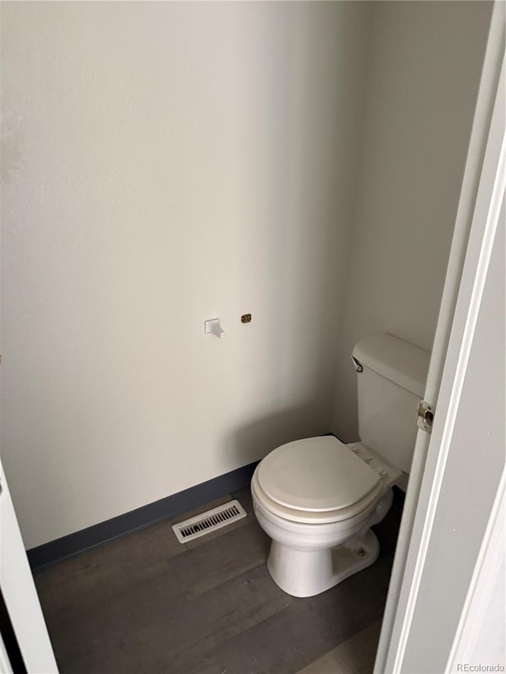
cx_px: 253
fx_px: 468
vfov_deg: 71.6
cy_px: 337
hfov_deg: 56.8
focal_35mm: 24
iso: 500
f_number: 1.78
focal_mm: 6.76
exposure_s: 1/60
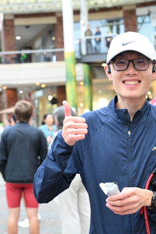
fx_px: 435
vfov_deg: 30.1
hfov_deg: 20.2
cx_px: 119
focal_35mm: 67
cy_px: 116
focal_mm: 44
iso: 2000
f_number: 4
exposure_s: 1/200
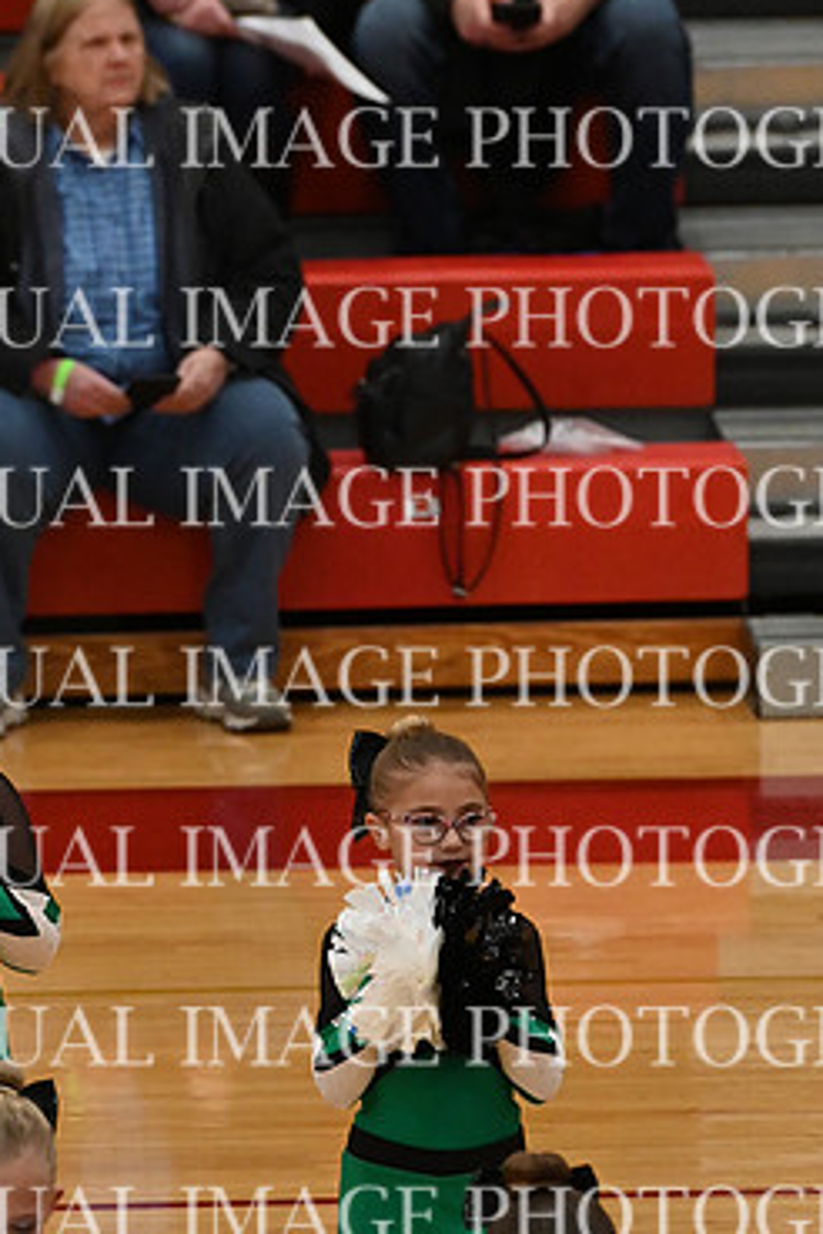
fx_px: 16184
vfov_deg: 4.4
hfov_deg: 2.9
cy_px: 946
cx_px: 443
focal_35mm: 472
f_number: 4
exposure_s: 1/400
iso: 5000
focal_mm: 200
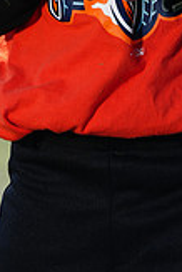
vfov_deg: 2.9
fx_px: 5372
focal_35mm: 710
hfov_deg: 1.9
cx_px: 133
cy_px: -200
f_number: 5
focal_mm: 200
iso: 50
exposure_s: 1/250
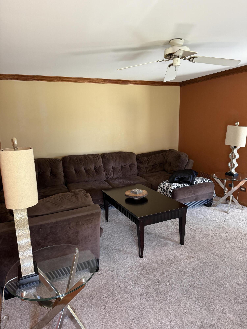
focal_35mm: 24
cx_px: 124
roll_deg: +1.4
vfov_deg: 71.6
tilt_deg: -9.9
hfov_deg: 56.8
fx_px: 228
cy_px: 164
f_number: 1.78
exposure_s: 1/62
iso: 200
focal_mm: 6.76
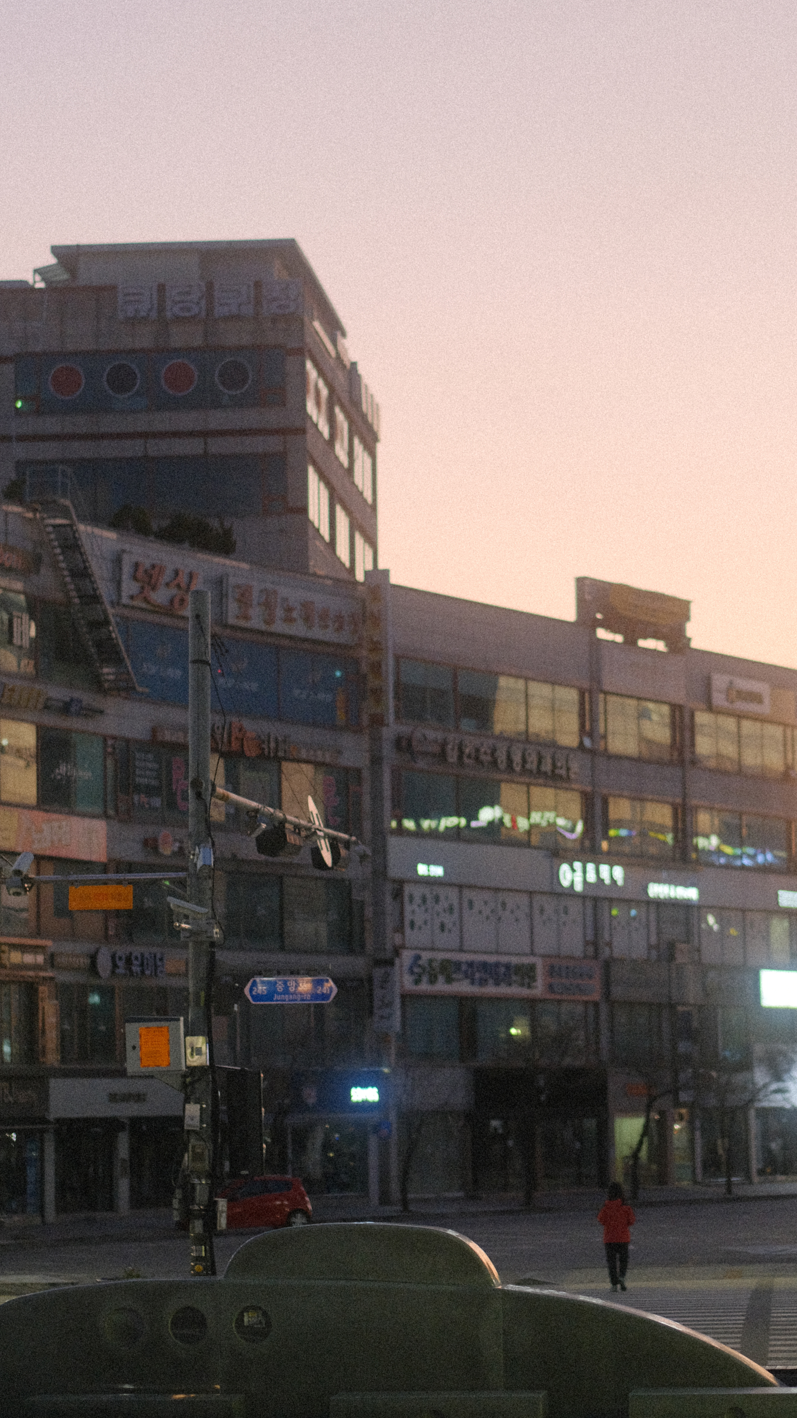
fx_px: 4246
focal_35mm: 113
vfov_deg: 18.9
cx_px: 422
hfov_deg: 10.7
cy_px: 624
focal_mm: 56
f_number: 1.6
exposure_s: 1/125
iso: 1250
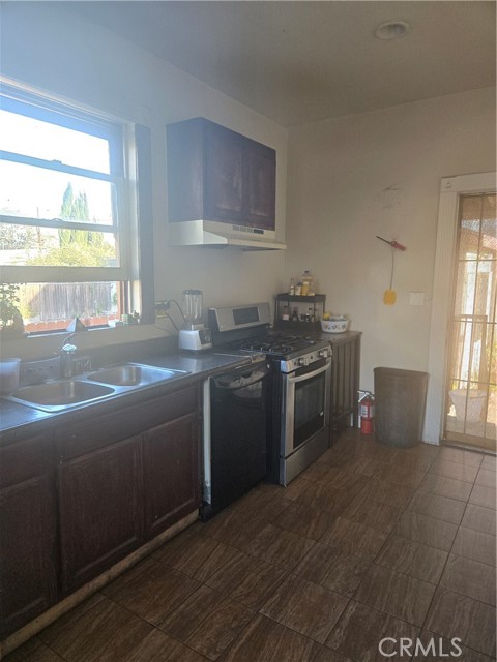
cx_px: 248
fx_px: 440
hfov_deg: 58.9
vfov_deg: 73.9
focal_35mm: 23
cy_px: 331
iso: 200
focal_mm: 5.4
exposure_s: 1/180
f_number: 1.8
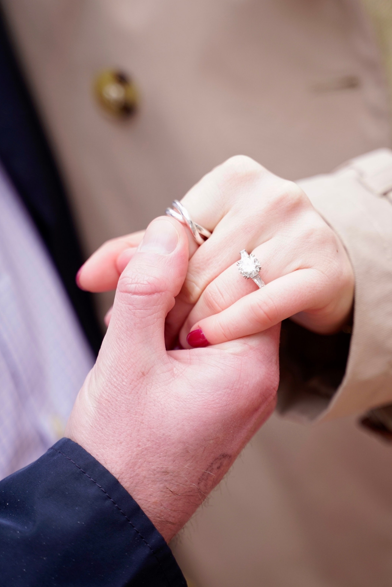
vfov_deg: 22.1
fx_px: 1502
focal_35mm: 92
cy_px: 271
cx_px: 236
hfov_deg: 14.9
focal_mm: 75
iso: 250
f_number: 2.8
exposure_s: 1/125
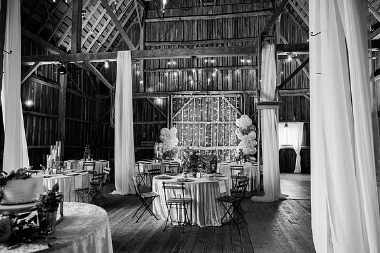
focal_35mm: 24
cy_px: 126
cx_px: 190
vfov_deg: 52.4
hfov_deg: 73.0
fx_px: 257
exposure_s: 1/200
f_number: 4.5
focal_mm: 24
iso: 640
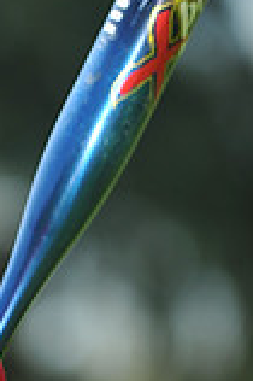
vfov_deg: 2.8
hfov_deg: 1.9
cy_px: 456
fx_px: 7733
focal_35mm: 732
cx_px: -60
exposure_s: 1/640
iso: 200
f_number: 4.5
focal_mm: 200
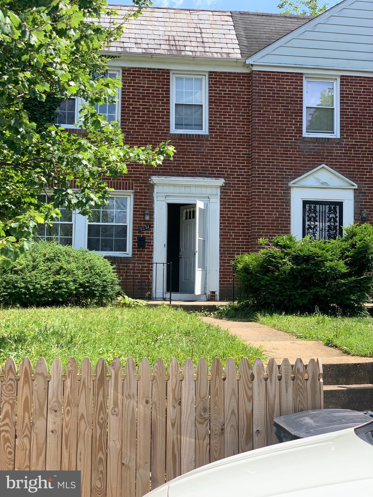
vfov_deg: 36.8
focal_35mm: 52
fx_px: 747
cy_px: 248
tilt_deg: +6.1
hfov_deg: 28.0
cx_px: 186
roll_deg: -0.3
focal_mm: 6
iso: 16
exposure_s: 1/428
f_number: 2.4
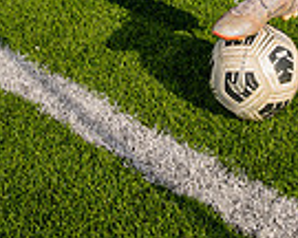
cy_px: -253
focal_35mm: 75
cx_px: 291
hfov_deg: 24.3
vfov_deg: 15.7
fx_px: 661
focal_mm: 24
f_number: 7.1
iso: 50
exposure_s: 1/125
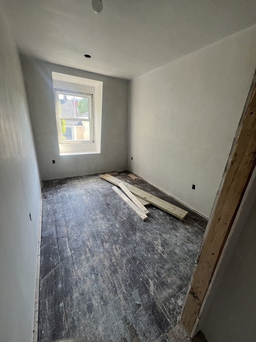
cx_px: 128
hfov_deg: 89.9
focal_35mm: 13
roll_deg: -3.1
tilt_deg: -17.8
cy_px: 171
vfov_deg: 106.2
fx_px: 128
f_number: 1.8
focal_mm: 1.57
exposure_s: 1/99
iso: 64
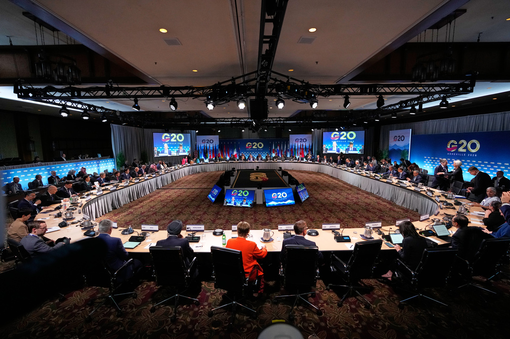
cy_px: 170
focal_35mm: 16
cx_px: 255
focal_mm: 16
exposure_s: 1/500
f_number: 3.2
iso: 3200
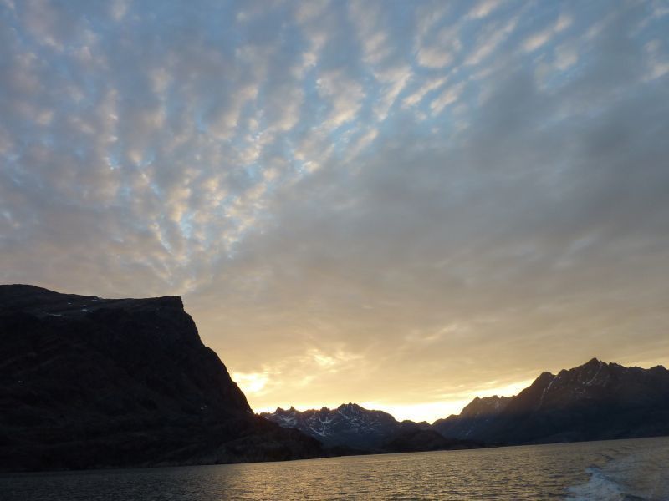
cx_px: 334
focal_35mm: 25
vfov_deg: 54.9
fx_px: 483
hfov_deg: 69.4
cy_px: 250
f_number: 4
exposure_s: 1/125
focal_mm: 4.1
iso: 80
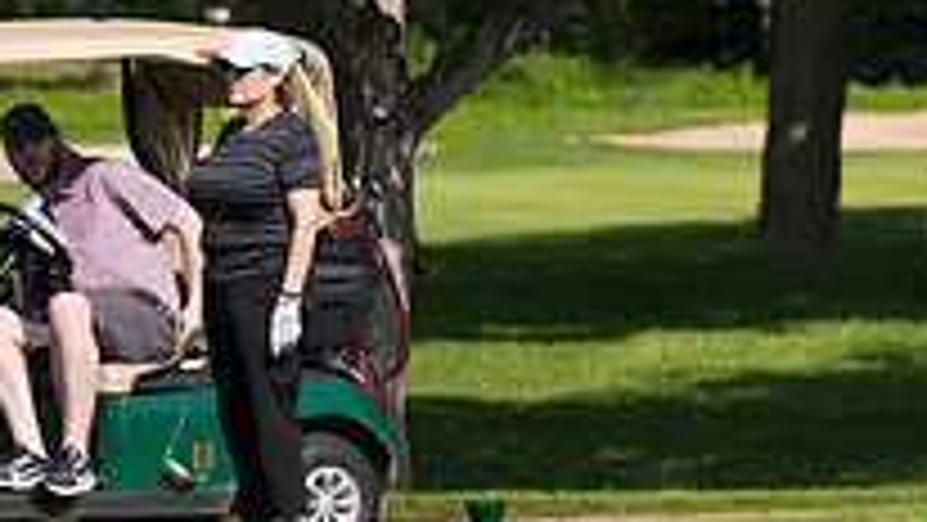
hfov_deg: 2.4
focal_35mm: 884
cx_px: 1282
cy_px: 243
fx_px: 21735
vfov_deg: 1.4
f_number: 5.6
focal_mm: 200
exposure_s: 1/1600
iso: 320
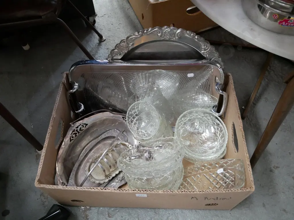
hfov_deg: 60.0
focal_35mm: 30
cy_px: 110
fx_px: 255
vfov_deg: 46.8
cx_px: 147
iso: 3200
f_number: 4
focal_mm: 15
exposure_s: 1/40
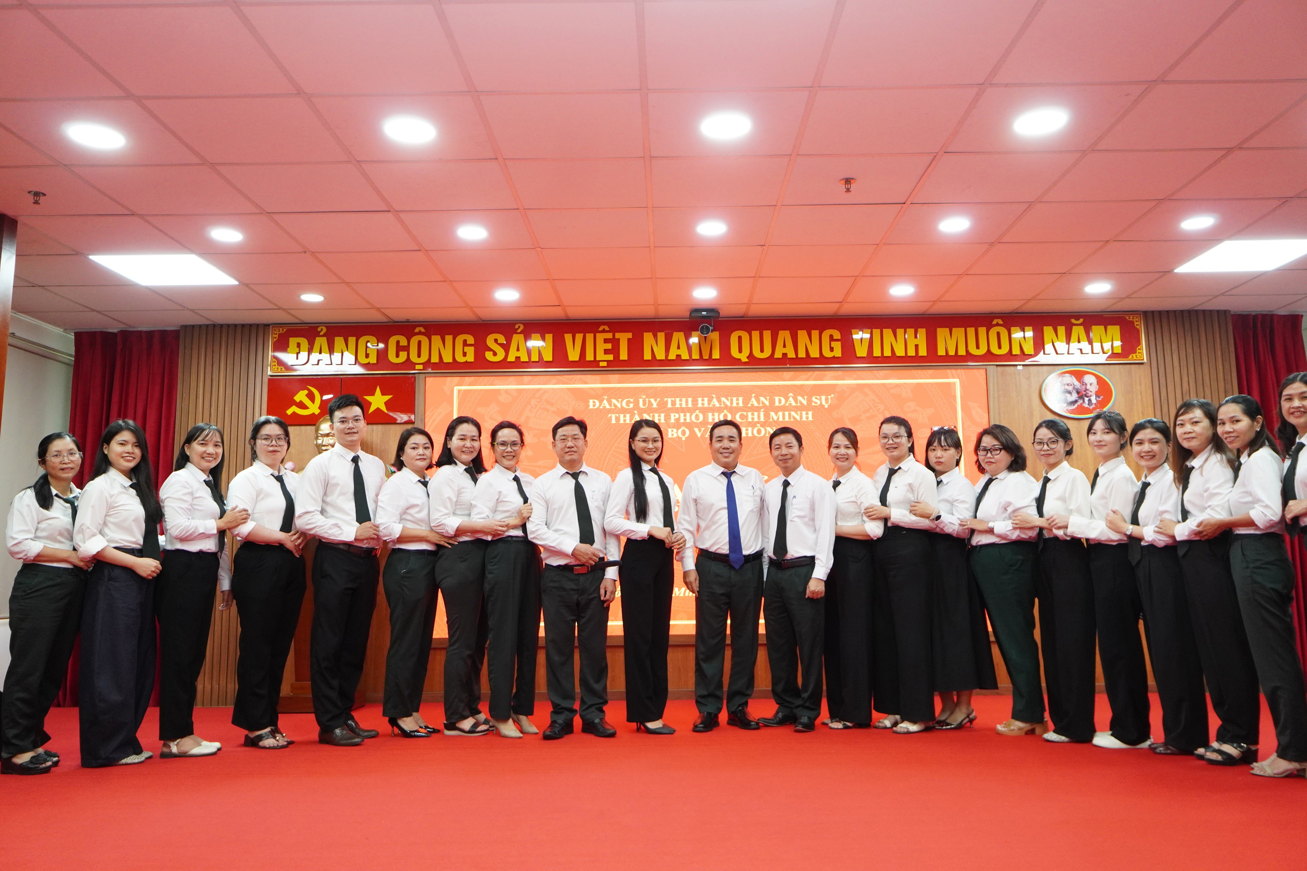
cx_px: 654
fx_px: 1035
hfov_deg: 64.6
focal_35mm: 28
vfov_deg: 45.7
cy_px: 436
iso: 1000
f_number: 4.5
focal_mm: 19
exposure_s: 1/80
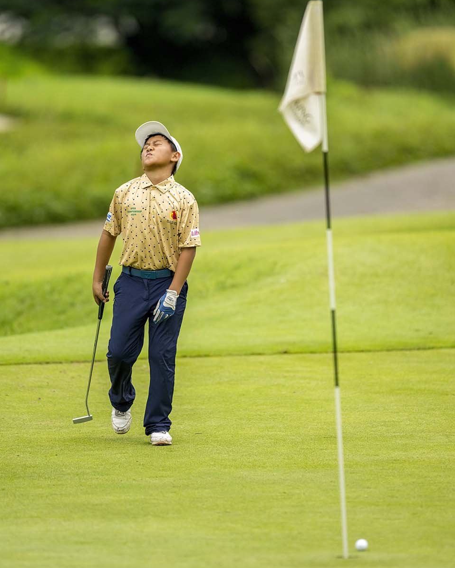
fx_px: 7607
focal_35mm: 452
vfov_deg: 4.3
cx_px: 228
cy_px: 275
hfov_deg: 3.4
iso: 1600
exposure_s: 1/4000
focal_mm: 400
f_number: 3.5
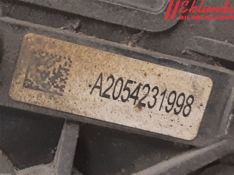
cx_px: 117
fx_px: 176
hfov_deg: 67.3
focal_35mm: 26
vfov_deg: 53.1
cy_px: 88
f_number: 1.7
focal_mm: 3.93
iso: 200
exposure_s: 1/50
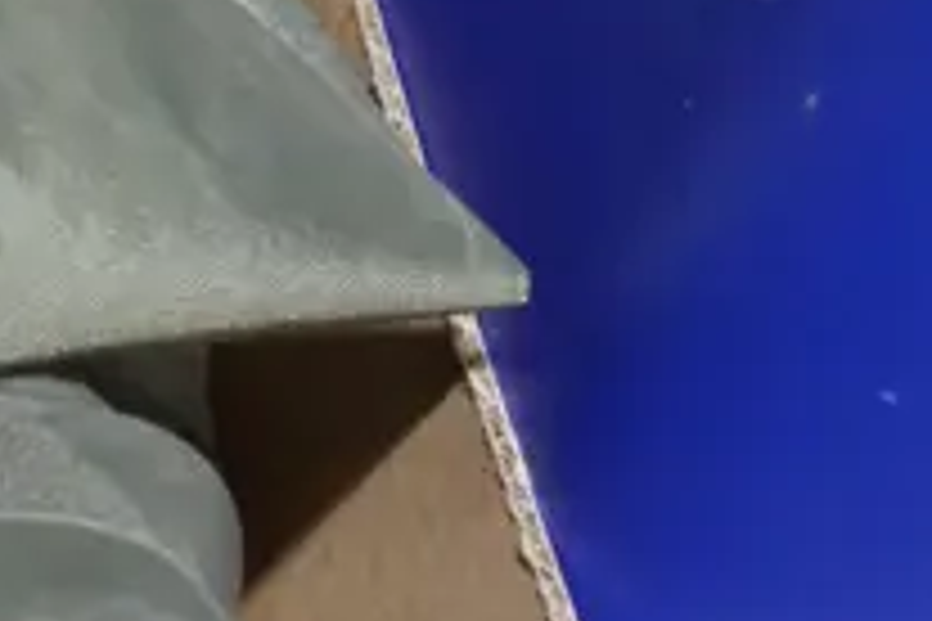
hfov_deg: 7.9
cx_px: -434
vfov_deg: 5.3
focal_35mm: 257
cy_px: 562
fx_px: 6653
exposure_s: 1/60
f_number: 5.3
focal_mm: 25
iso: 1600
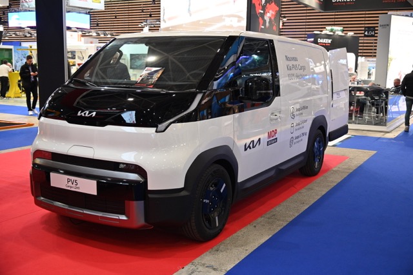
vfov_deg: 34.2
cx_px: 206
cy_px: 138
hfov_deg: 49.5
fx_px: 447
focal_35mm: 39
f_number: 4.8
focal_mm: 39
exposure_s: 1/125
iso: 2200
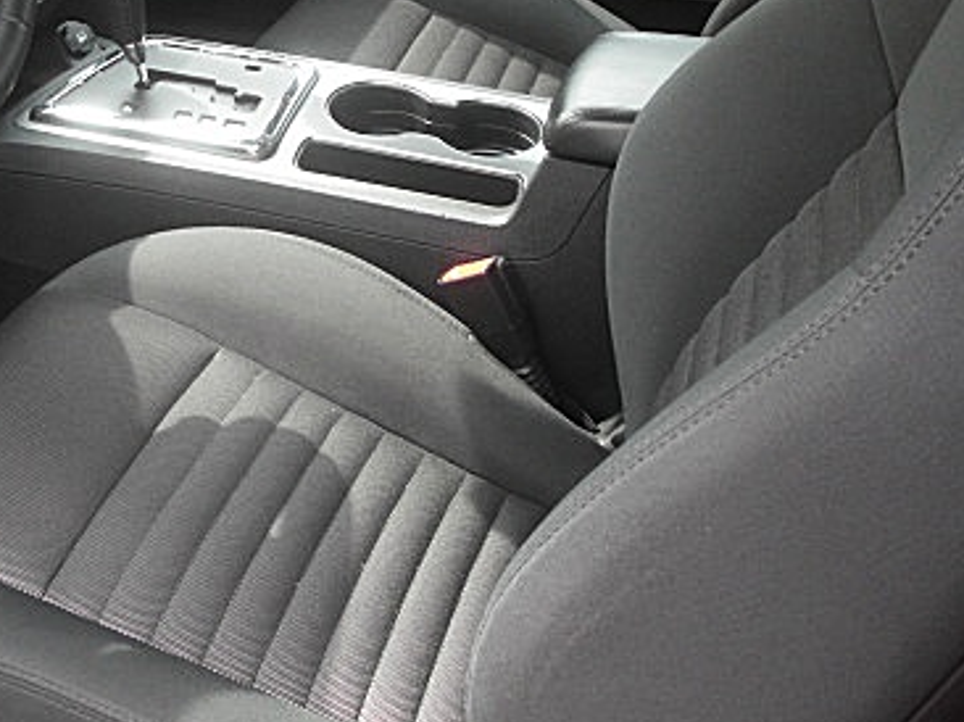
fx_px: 1753
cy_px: 235
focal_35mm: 63
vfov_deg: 23.1
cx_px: 340
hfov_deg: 30.6
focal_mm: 6.3
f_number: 2.8
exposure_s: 1/125
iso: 100
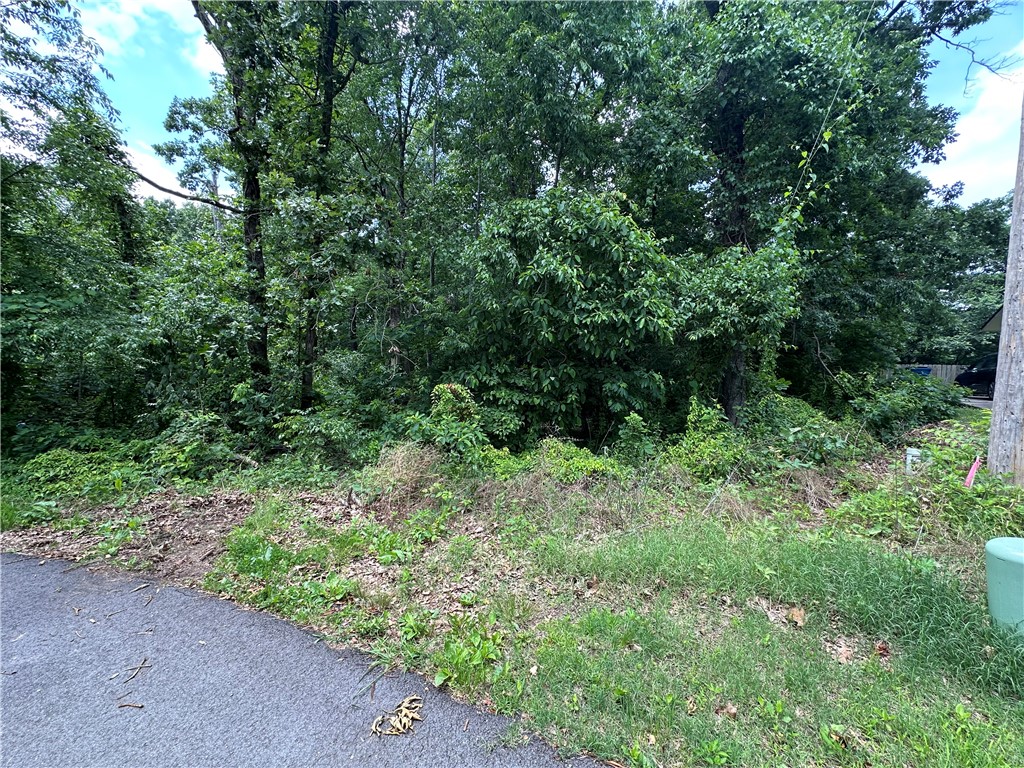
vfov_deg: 85.7
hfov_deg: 102.1
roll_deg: -1.6
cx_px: 512
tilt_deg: -1.1
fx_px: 414
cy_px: 384
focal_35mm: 14
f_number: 2.2
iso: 40
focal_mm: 2.22
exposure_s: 1/166
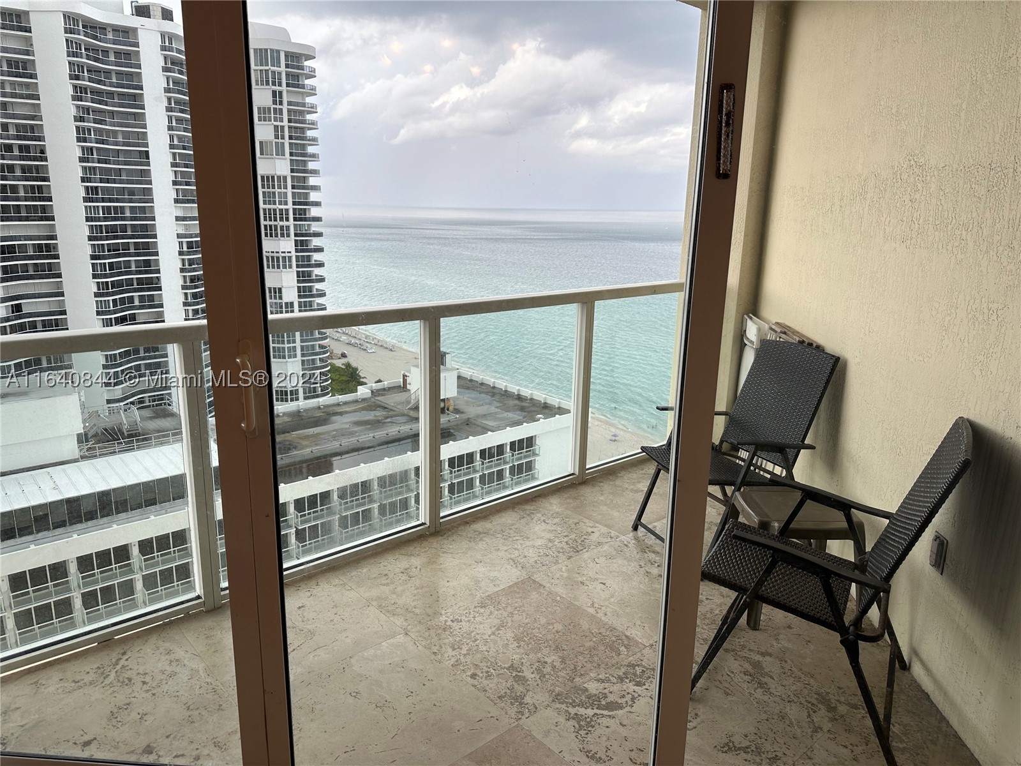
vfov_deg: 56.8
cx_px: 510
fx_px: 708
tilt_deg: -13.6
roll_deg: -1.2
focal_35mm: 24
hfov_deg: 71.6
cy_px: 383
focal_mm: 6.86
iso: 80
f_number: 1.78
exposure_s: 1/473
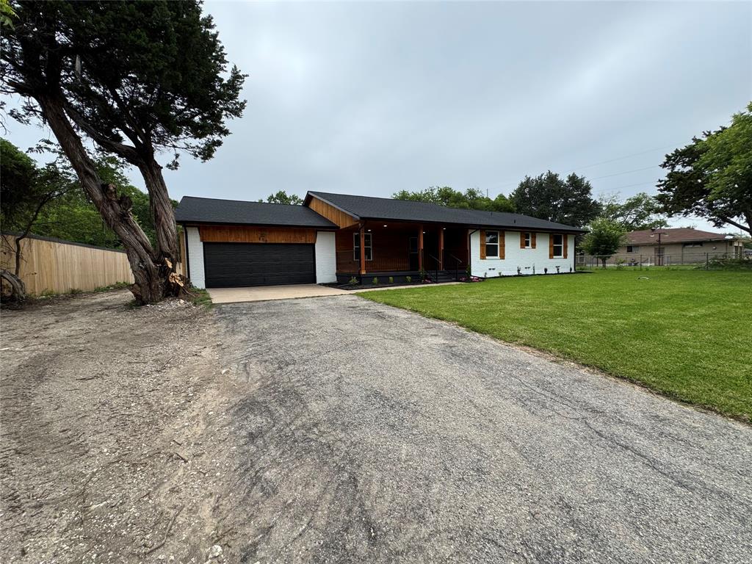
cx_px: 376
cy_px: 282
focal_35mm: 14
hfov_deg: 102.1
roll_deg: +1.4
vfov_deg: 85.7
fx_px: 304
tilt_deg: -3.4
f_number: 2.2
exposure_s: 1/1078
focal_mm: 2.22
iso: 50
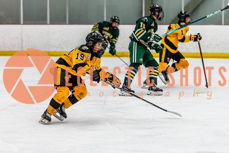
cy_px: 76
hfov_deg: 15.7
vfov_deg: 10.5
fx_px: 828
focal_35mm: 130
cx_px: 87
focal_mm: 105
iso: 1400
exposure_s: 1/640
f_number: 2.8
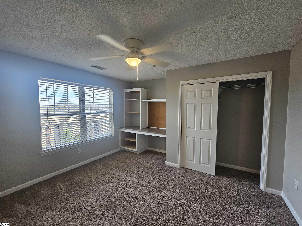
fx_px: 113
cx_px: 151
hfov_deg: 106.2
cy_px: 113
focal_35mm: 13
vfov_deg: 89.9
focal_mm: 2.2
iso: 64
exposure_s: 1/60
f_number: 2.2
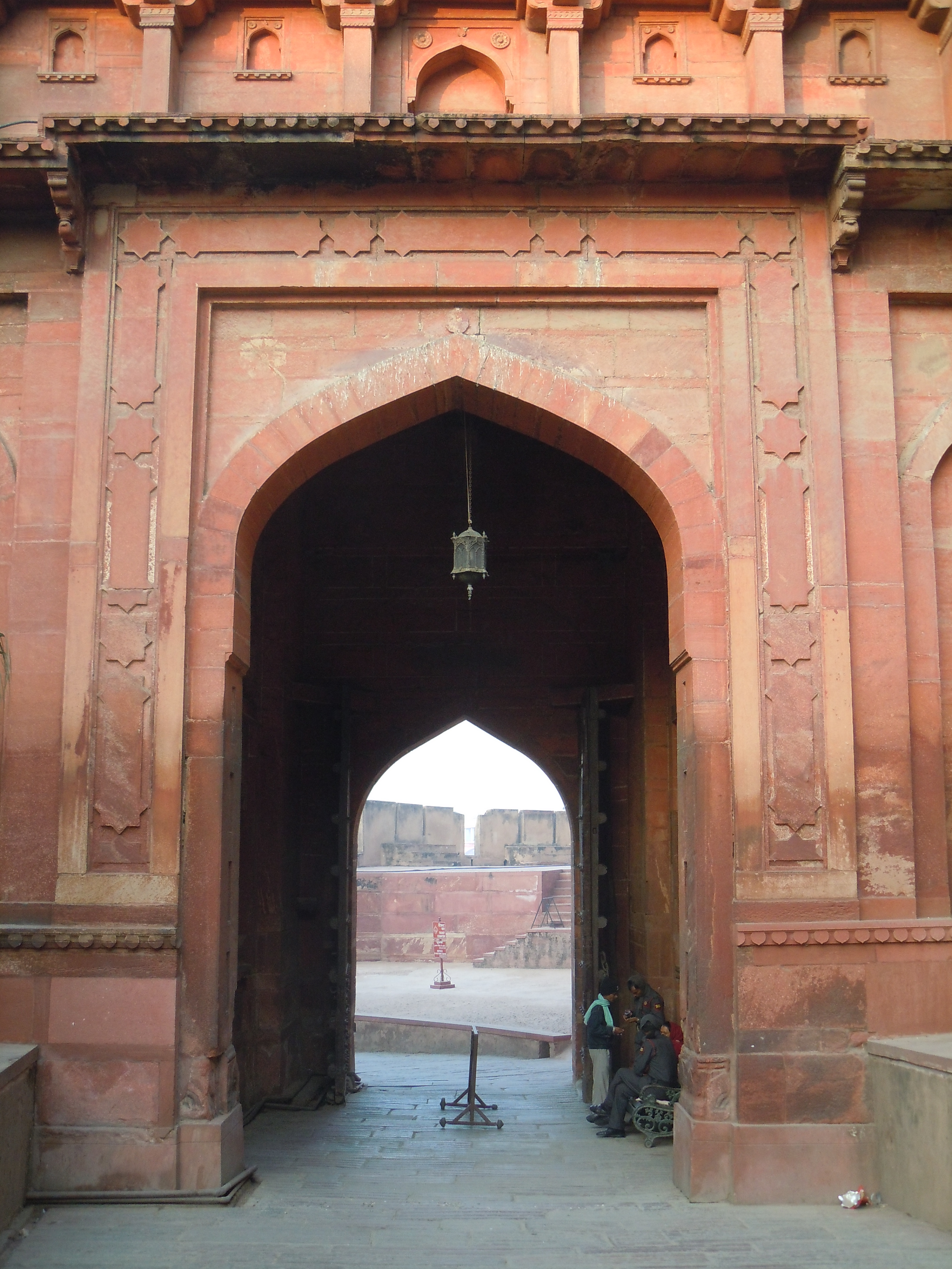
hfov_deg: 36.8
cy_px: 634
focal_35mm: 39
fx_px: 1430
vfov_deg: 47.9
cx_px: 476
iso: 200
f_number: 3.7
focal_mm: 7.1
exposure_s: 1/80
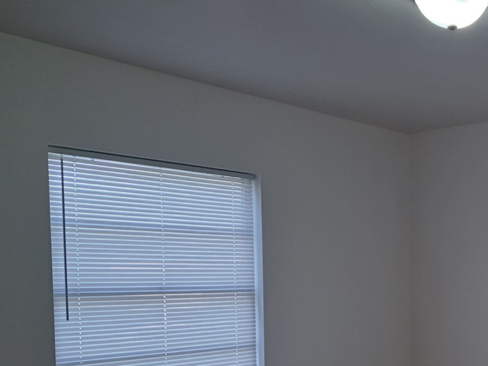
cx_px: 464
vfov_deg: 29.2
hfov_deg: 36.5
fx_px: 677
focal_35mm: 48
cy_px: 317
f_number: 1.8
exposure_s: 1/60
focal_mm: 5.23
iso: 50
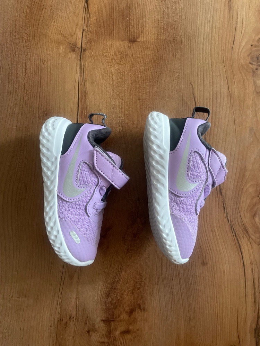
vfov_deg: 67.3
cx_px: 130
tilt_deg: -86.1
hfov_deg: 53.1
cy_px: 173
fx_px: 260
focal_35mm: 26
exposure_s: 1/57
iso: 500
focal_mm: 4.2
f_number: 1.6
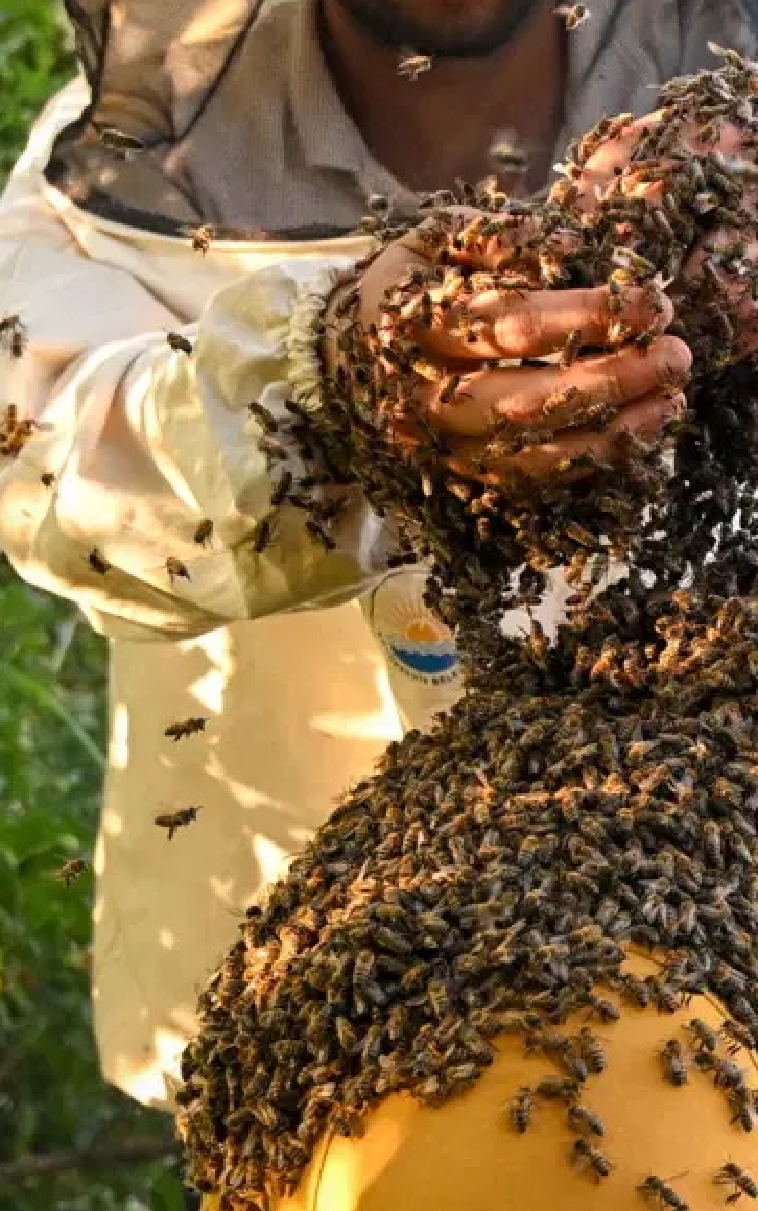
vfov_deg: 39.6
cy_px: 601
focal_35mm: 51
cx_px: 731
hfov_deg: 24.4
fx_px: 1684
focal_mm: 22
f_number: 3.2
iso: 1600
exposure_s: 1/1250
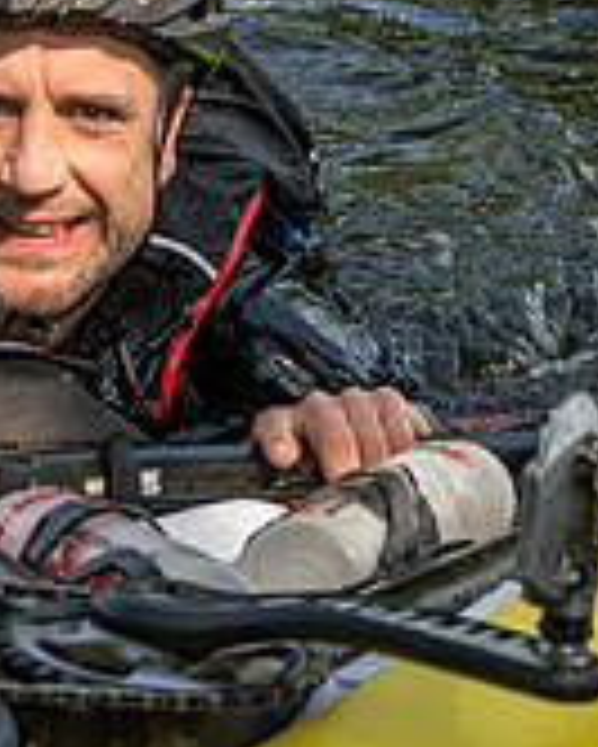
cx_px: 49
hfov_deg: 11.5
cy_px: 494
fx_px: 2940
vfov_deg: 14.4
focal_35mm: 133
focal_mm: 21
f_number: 3.5
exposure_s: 1/1000
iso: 400
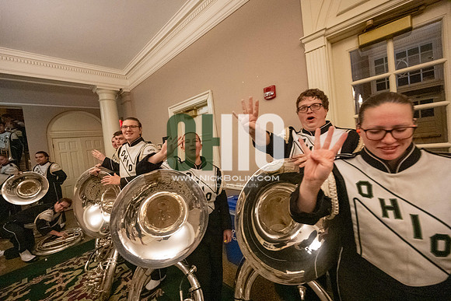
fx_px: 175
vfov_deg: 81.2
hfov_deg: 104.2
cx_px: 226
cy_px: 150
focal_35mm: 14
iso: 16000
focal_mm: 14
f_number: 4.5
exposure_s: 1/250
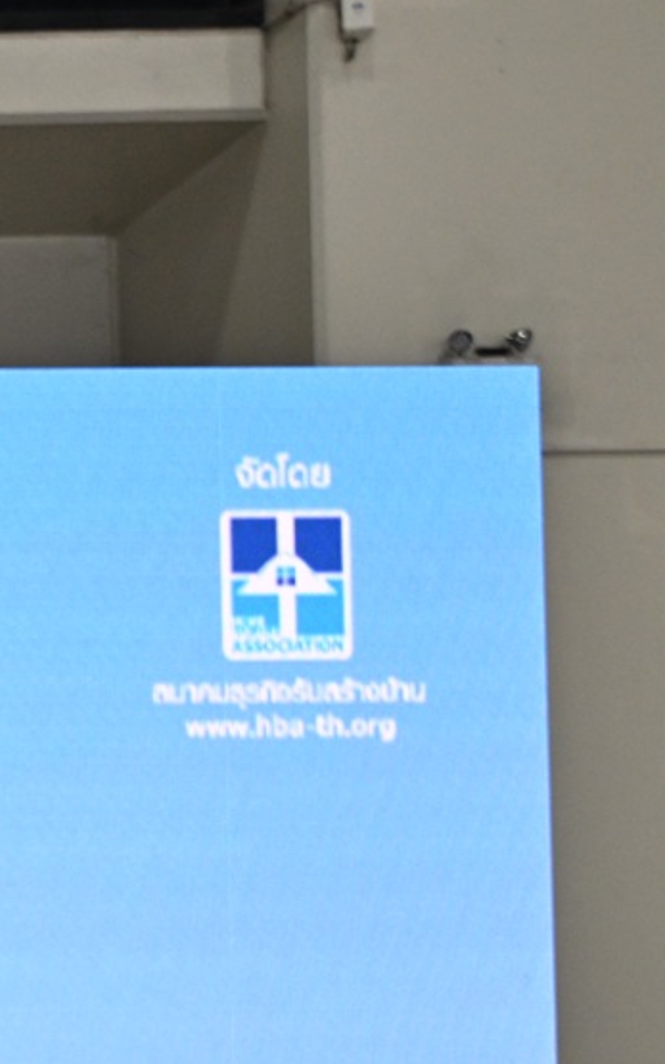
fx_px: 4348
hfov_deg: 7.2
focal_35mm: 150
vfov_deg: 13.3
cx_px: -1663
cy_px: 1500
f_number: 4.5
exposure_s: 1/125
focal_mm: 33
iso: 800
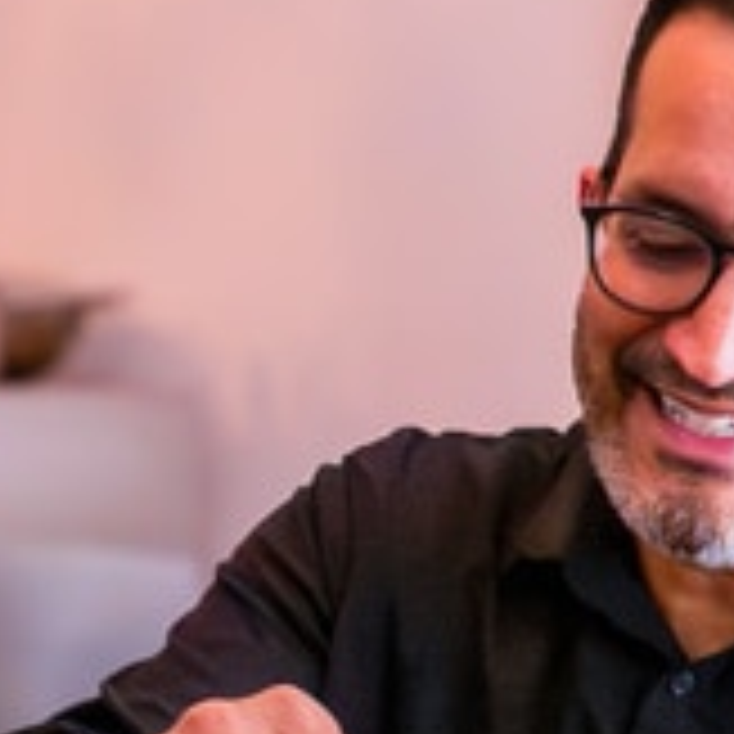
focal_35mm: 141
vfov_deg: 12.1
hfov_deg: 12.1
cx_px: -198
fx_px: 3383
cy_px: 851
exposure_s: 1/125
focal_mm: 11.03
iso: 6400
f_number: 2.8
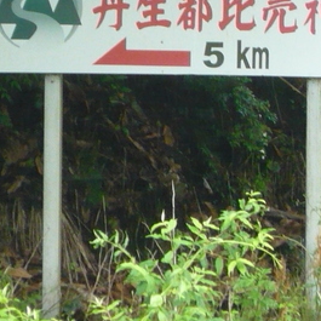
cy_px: 16
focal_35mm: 373
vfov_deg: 4.7
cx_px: 190
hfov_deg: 4.7
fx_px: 3913
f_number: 5.1
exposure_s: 1/125
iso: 400
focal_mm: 16.5
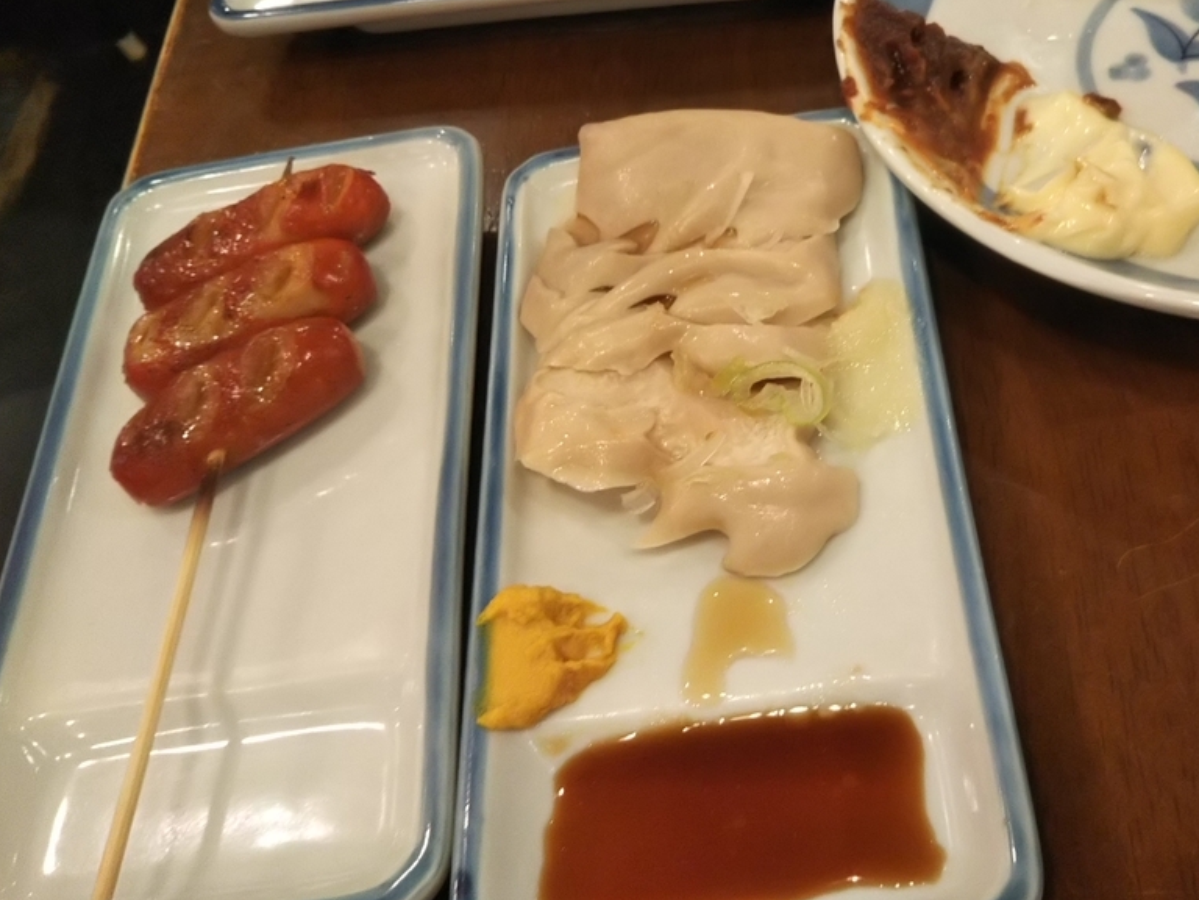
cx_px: 788
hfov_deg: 46.1
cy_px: 322
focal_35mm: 40
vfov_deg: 35.7
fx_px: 1385
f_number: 2.2
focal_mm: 4
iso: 100
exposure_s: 1/30
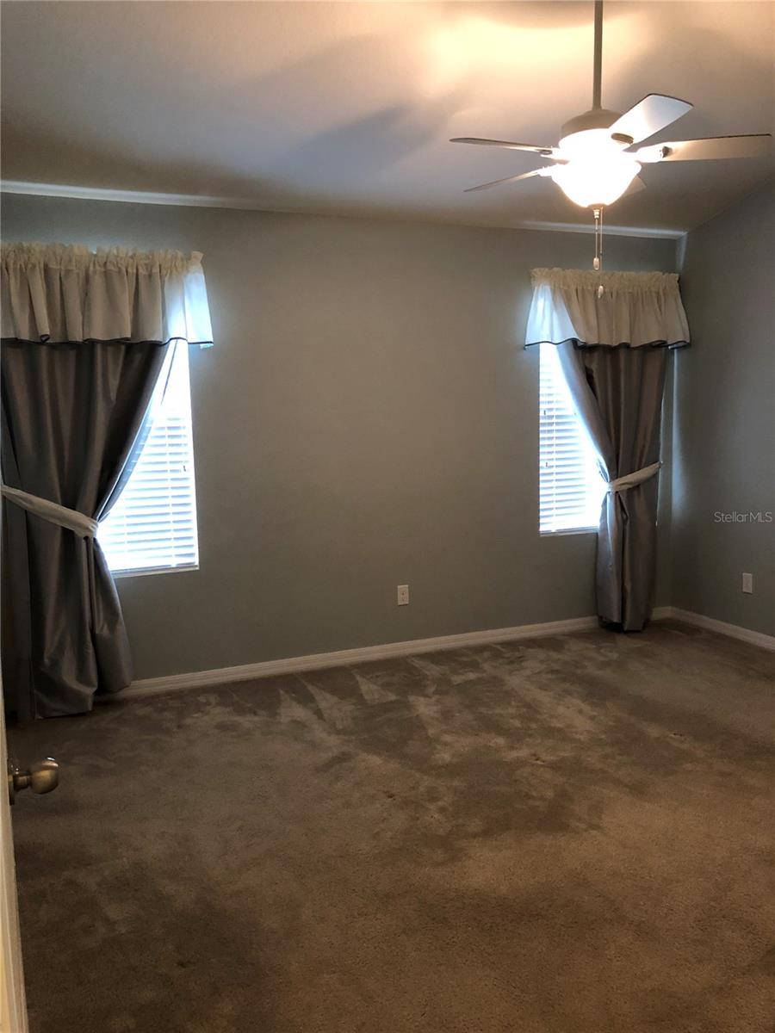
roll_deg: +1.2
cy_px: 516
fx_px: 836
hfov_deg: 49.7
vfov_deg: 63.4
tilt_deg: -7.4
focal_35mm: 28
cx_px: 388
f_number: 1.8
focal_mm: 4
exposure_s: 1/15
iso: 100
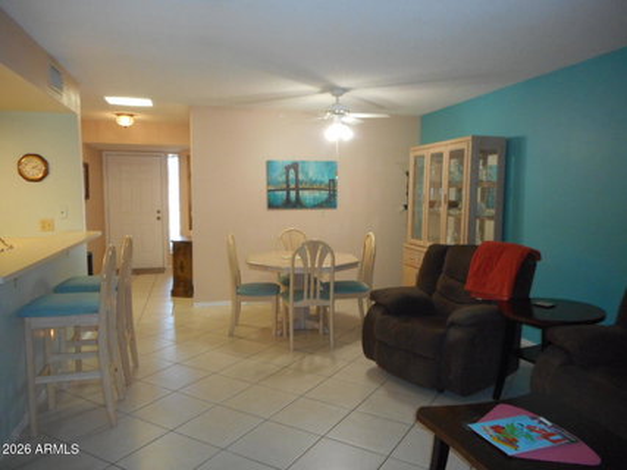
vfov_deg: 54.9
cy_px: 235
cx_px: 314
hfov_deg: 69.4
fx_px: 453
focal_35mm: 25
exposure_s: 1/25
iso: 450
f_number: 3.7
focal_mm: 4.5
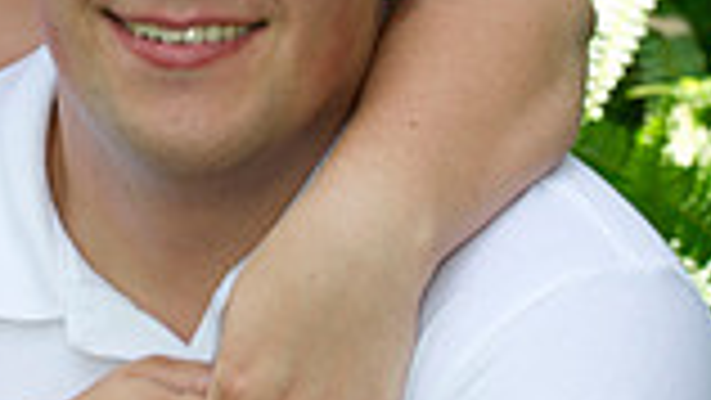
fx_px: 4847
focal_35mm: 257
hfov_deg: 8.4
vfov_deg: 4.7
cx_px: 47
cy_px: -9
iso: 400
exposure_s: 1/100
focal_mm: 86
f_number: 5
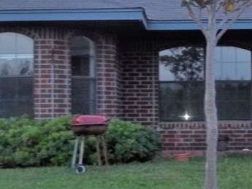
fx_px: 692
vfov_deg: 15.6
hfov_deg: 20.6
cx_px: 169
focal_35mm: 95
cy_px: 83
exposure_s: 1/30
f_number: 2.9
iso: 64
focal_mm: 5.7
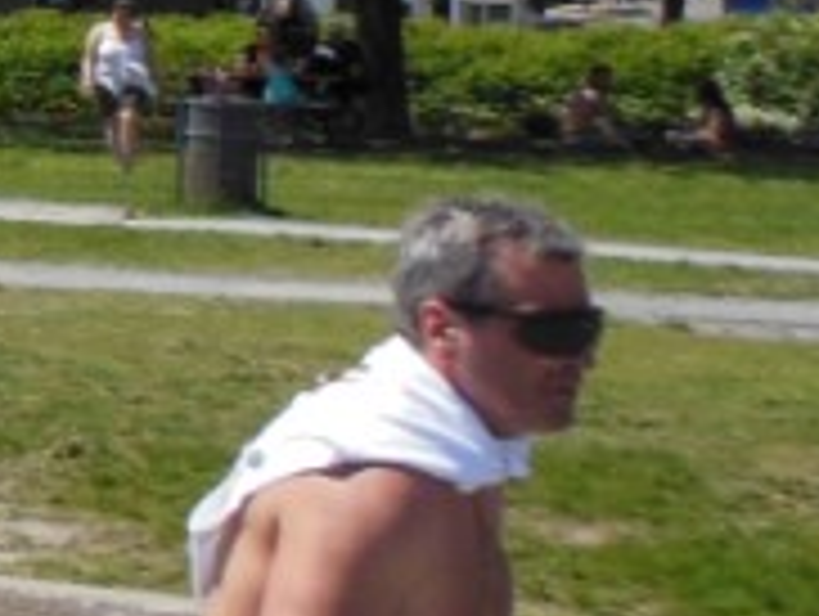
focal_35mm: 163
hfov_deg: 10.0
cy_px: -355
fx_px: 3862
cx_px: -1400
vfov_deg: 8.9
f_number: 3.3
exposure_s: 1/1500
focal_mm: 5.2
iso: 125
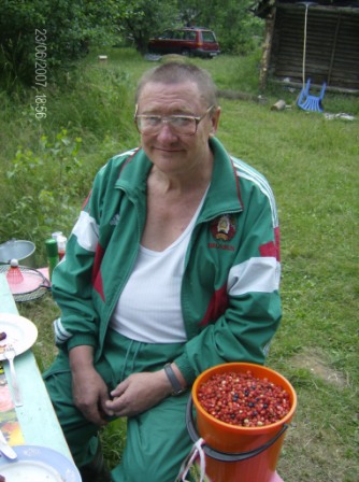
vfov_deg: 51.5
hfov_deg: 39.5
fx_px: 500
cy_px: 241
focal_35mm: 36
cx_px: 180
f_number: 2.8
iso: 100
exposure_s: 1/196
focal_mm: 6
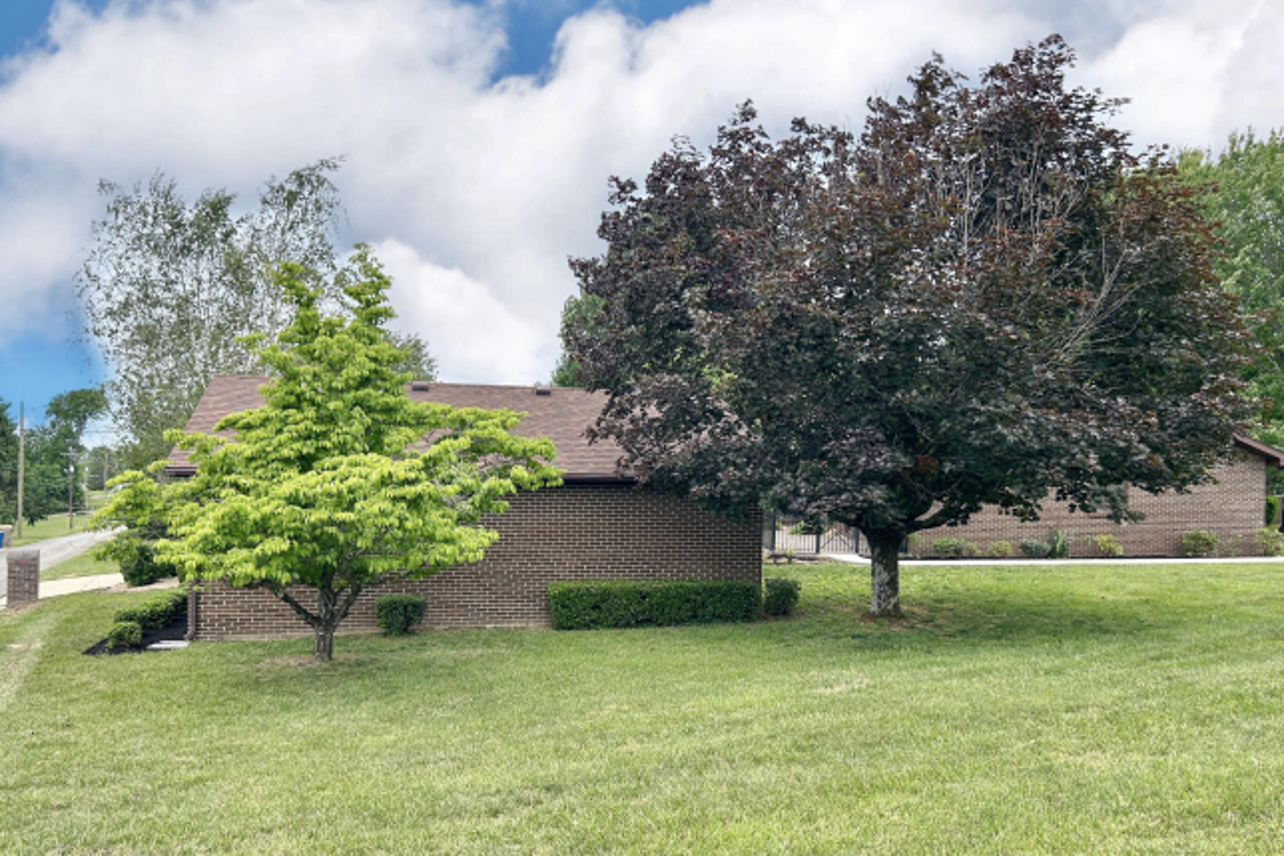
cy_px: 453
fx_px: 998
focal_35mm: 28
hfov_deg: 65.5
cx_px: 621
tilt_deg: -0.3
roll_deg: -0.3
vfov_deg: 46.4
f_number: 1.5
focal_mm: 5.7
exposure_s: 1/2123
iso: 50
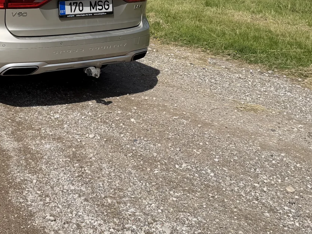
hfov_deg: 32.8
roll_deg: -1.3
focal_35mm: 55
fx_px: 496
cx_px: 19
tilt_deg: -14.2
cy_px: 32
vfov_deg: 25.8
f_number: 1.78
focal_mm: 6.76
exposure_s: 1/7353
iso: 80
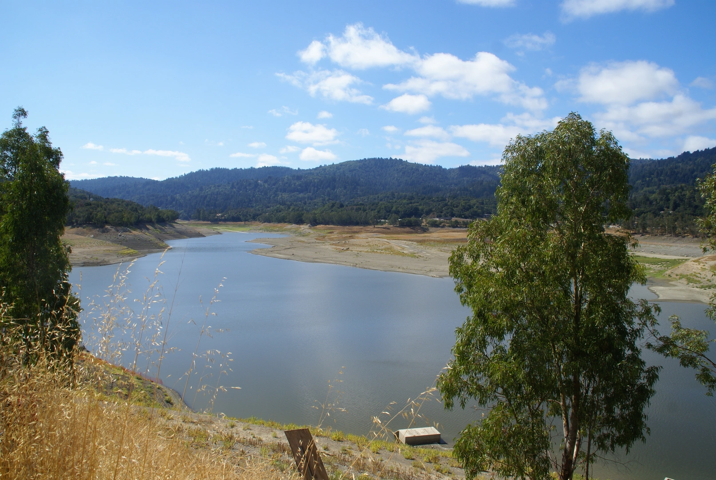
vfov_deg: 48.1
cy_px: 240
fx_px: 538
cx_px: 358
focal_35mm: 27
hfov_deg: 67.3
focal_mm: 18
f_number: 10
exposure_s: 1/200
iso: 100
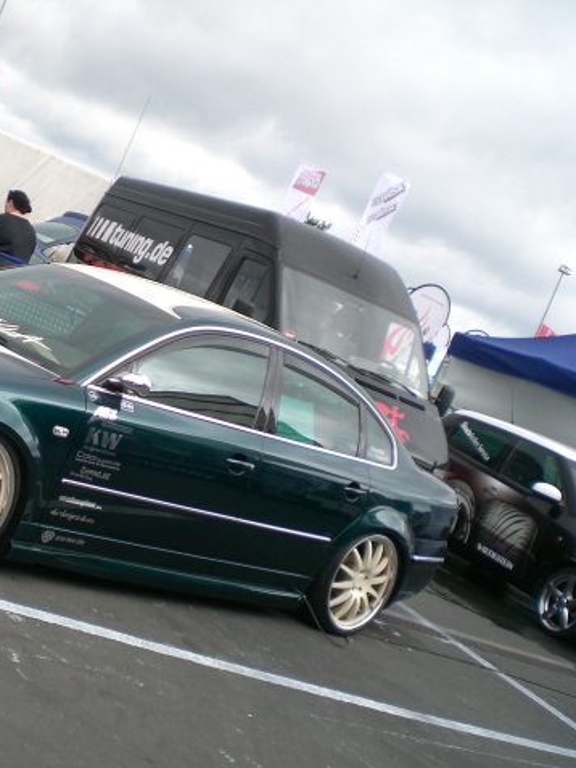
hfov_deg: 27.6
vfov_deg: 37.5
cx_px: 66
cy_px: 383
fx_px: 1131
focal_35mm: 51
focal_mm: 6.3
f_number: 3.1
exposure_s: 1/320
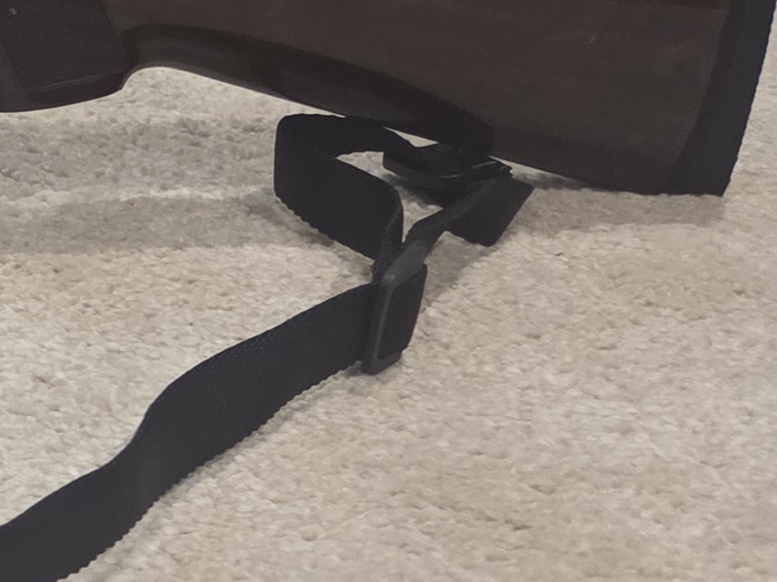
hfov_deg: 15.1
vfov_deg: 14.6
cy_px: 167
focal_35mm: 101
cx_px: -857
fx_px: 2267
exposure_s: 1/100
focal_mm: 5.4
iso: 800
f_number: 1.8
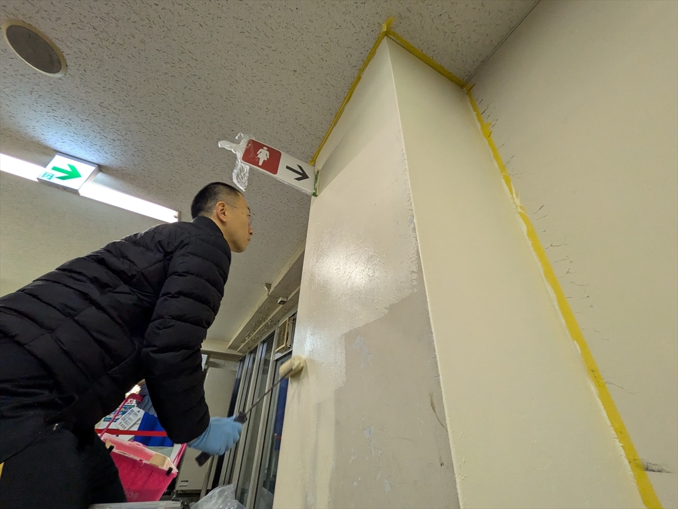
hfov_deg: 102.0
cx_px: 339
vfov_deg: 85.7
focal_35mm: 14
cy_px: 254
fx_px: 274
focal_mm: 1.83
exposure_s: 1/50
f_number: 2.2
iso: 216
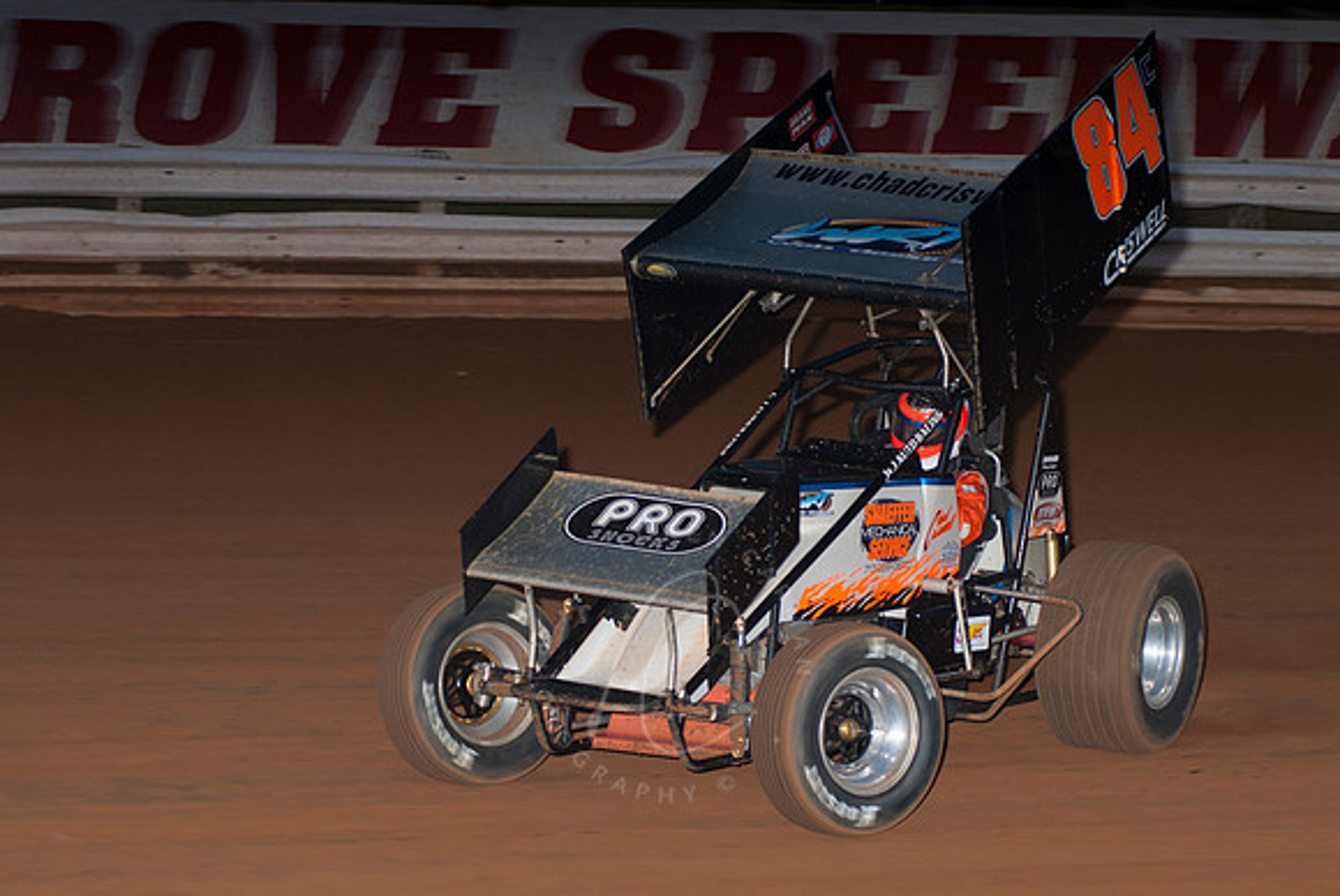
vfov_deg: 11.4
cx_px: 670
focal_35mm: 120
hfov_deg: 17.0
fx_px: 4471
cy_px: 448
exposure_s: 1/400
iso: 200
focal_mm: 80
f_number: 4
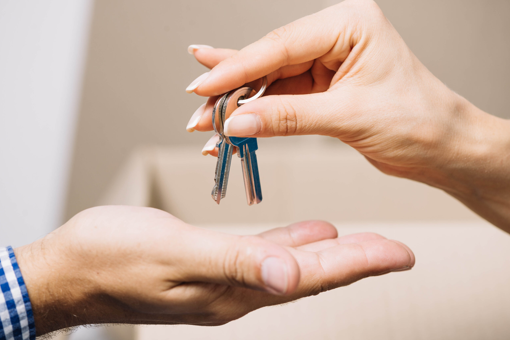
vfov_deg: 12.9
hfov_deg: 19.3
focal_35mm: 106
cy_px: 169
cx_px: 253
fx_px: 1502
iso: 100
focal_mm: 105
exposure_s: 1/160
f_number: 6.3
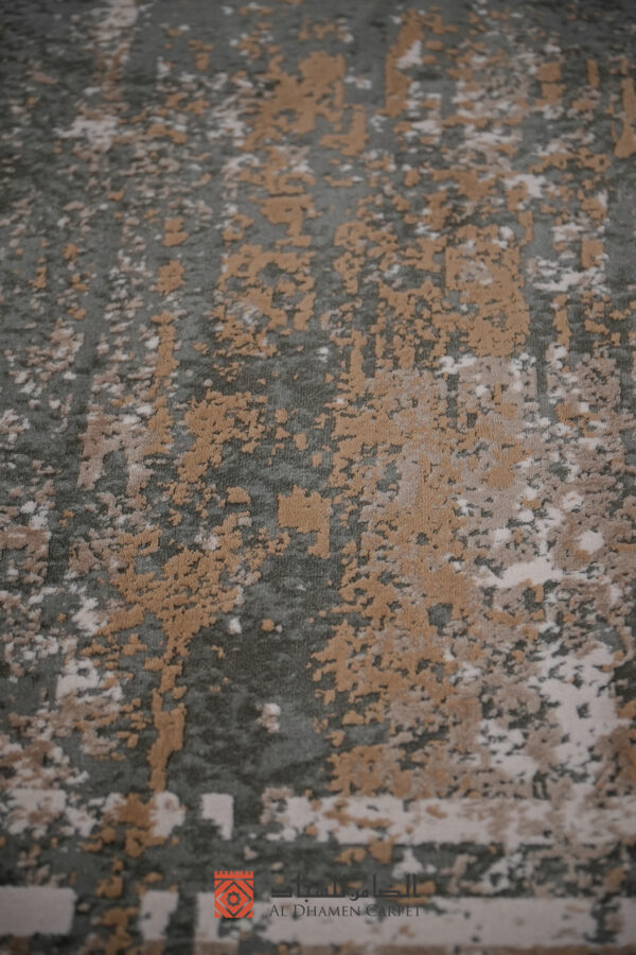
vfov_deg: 20.0
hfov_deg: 13.4
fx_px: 2703
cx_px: 318
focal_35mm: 102
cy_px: 478
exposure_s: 1/400
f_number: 4
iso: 200
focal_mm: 68
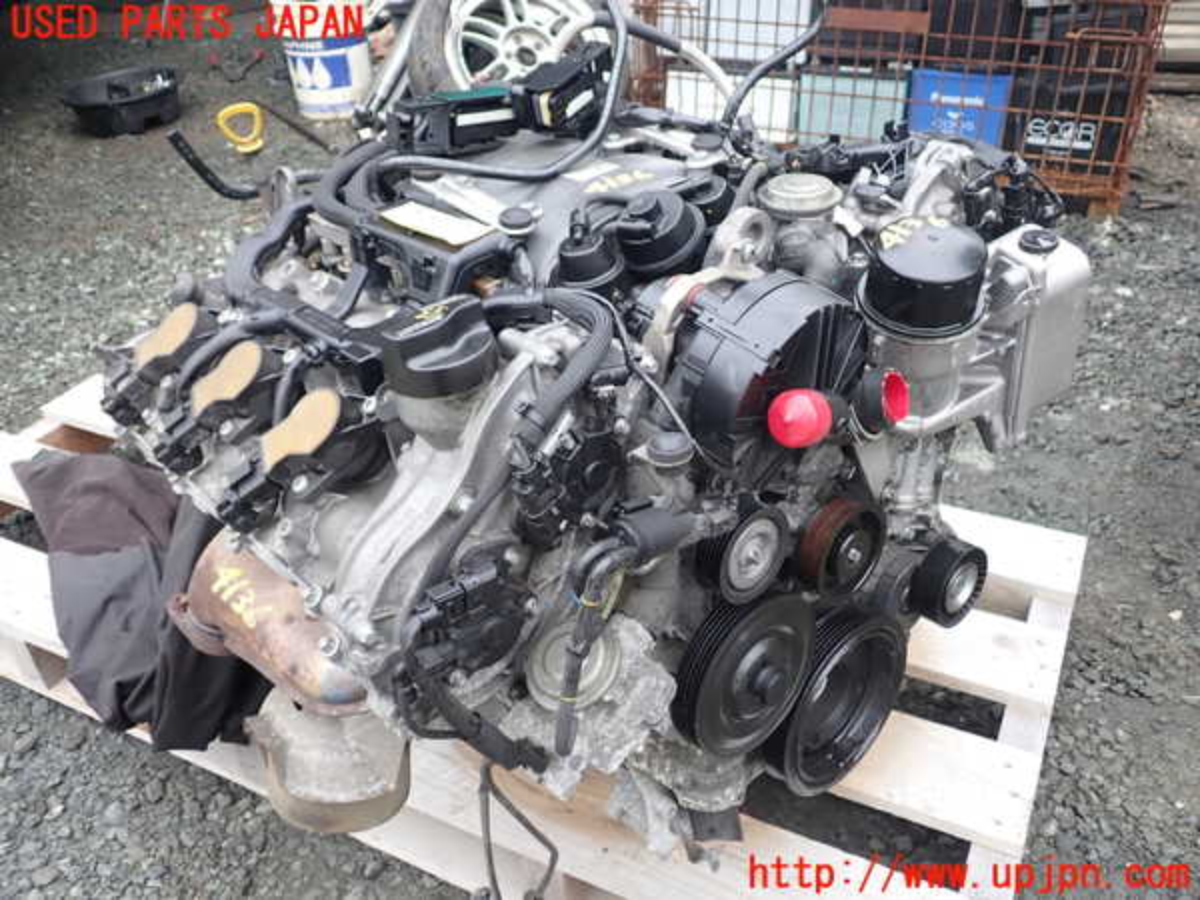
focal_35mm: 30
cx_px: 600
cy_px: 450
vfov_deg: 46.8
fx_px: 1040
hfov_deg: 60.0
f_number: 2.3
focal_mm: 5.4
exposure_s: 1/80
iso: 100
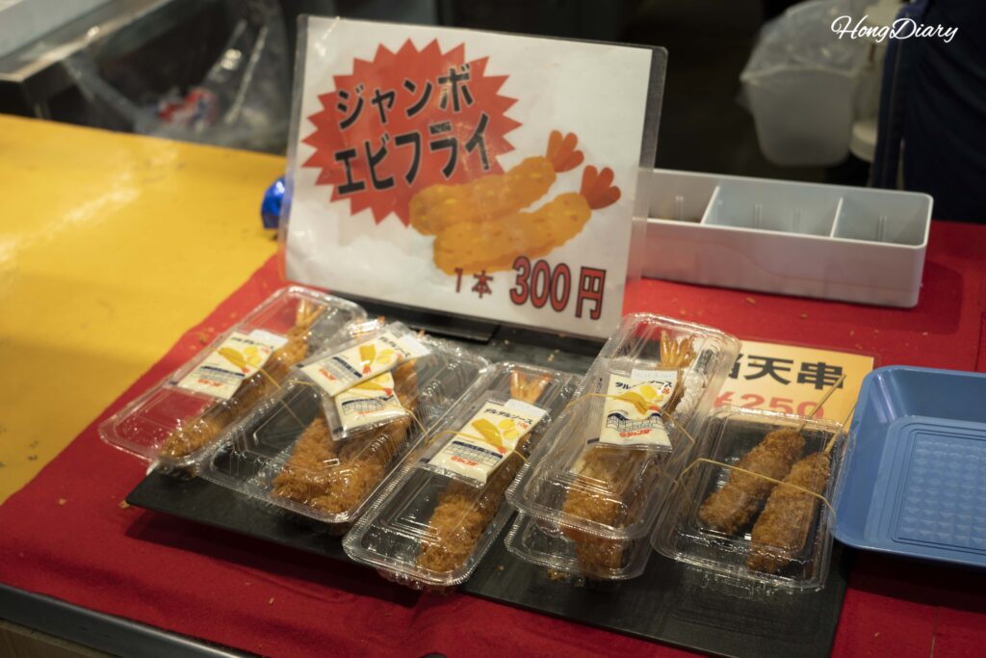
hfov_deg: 41.9
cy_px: 329
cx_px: 493
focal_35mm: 47
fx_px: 1287
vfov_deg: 28.7
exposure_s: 1/60
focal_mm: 47
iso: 320
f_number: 5.6
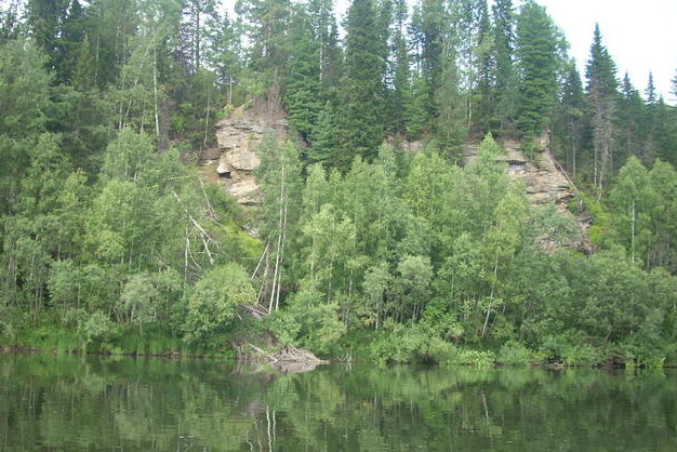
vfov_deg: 31.2
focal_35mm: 43
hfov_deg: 45.3
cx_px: 304
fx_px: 809
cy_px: 217
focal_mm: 6.2
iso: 64
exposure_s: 1/149
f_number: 2.8
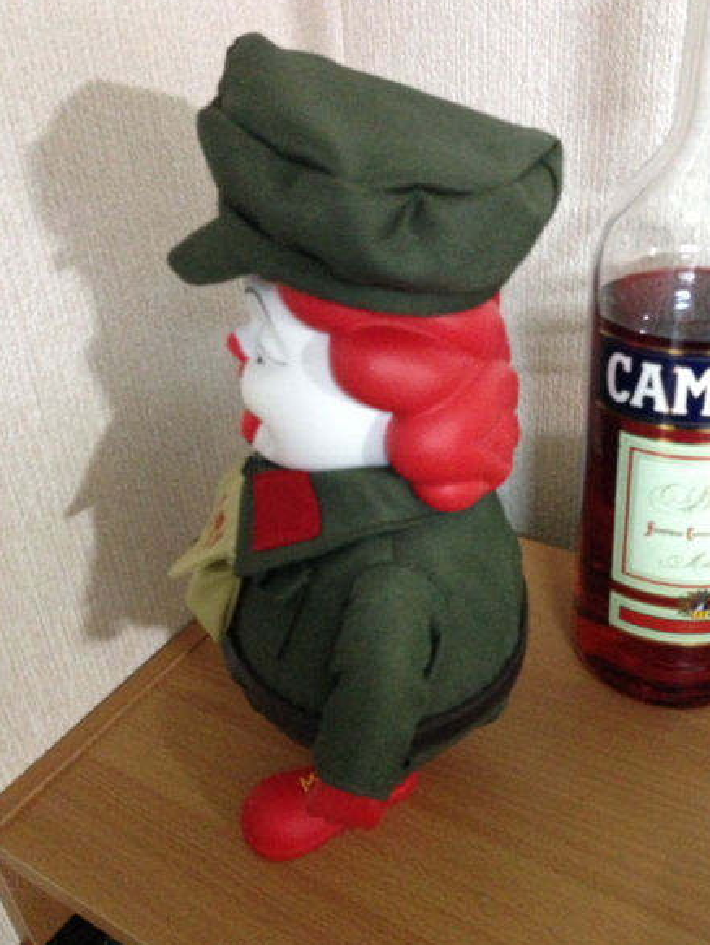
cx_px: 362
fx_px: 929
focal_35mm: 34
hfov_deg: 41.8
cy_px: 464
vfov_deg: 53.9
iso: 800
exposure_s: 1/15
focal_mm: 4.13
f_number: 2.4
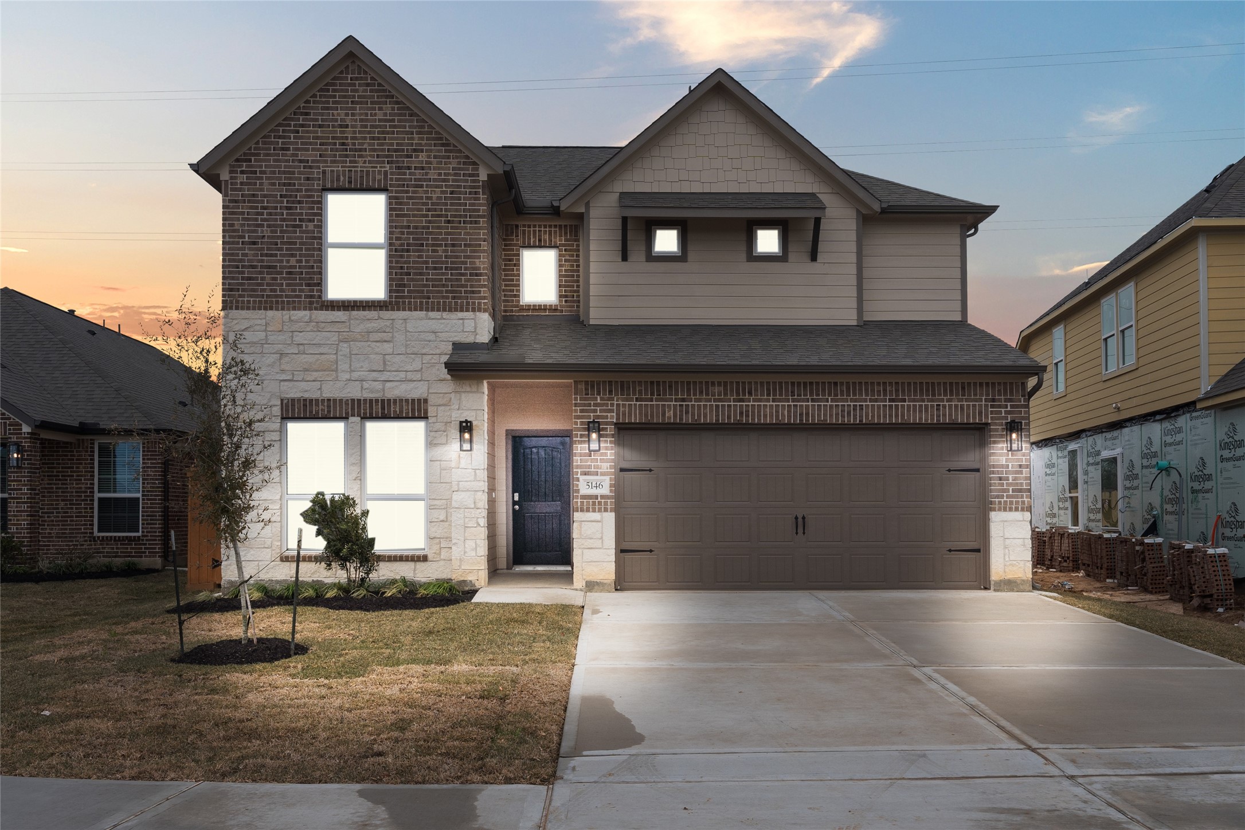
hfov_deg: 57.2
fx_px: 1141
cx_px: 622
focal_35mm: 33
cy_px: 415
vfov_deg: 40.0
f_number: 9
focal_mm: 22
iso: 320
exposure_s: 1/320
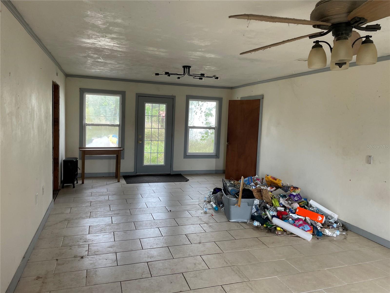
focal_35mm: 26
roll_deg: -2.4
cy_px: 146
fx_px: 293
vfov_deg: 53.1
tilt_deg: -5.3
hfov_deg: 67.3
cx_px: 195
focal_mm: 4.2
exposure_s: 1/121
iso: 80
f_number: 1.6
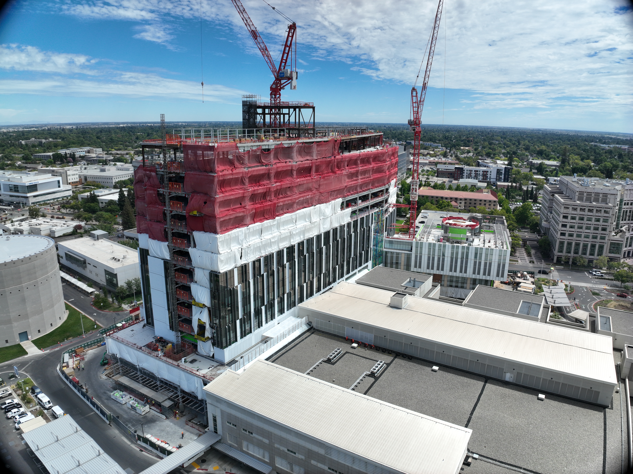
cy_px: 237
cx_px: 316
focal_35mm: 24
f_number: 3.5
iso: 100
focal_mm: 12.29
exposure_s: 1/2000
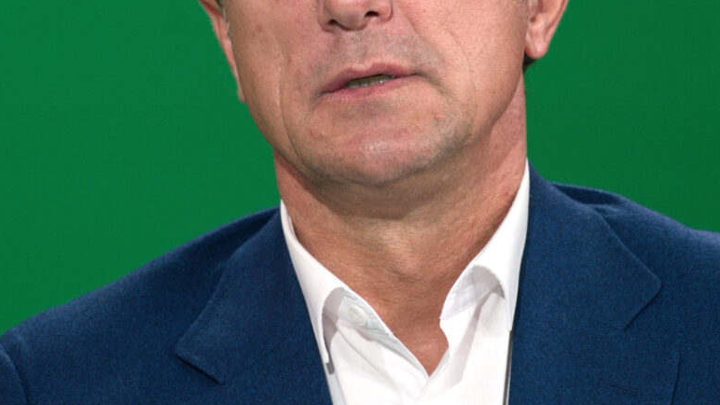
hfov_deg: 5.7
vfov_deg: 3.2
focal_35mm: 380
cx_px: 374
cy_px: 69
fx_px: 7254
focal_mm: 200
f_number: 5
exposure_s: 1/250
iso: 2000
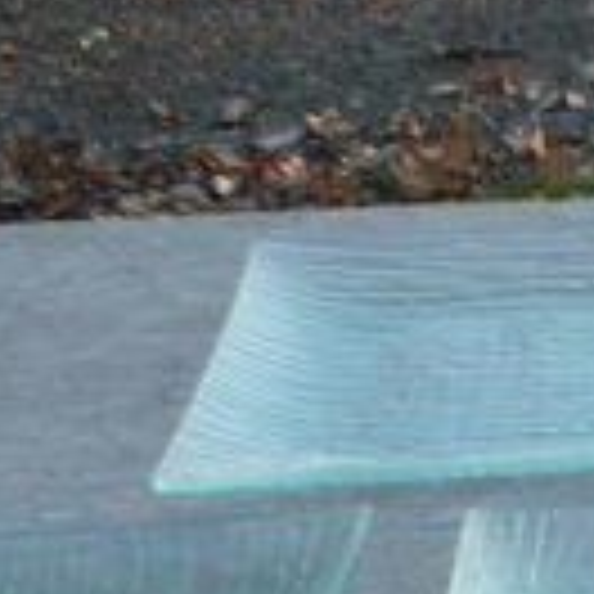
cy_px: 1440
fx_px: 3902
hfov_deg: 8.0
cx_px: 1476
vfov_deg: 8.0
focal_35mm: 201
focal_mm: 5.2
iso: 100
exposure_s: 1/80
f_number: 3.3
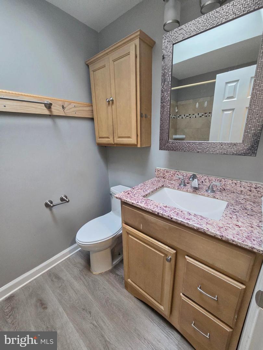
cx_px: 132
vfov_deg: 106.2
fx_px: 132
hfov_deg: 89.9
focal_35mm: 13
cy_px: 175
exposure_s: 1/60
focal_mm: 2.2
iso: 400
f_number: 2.2
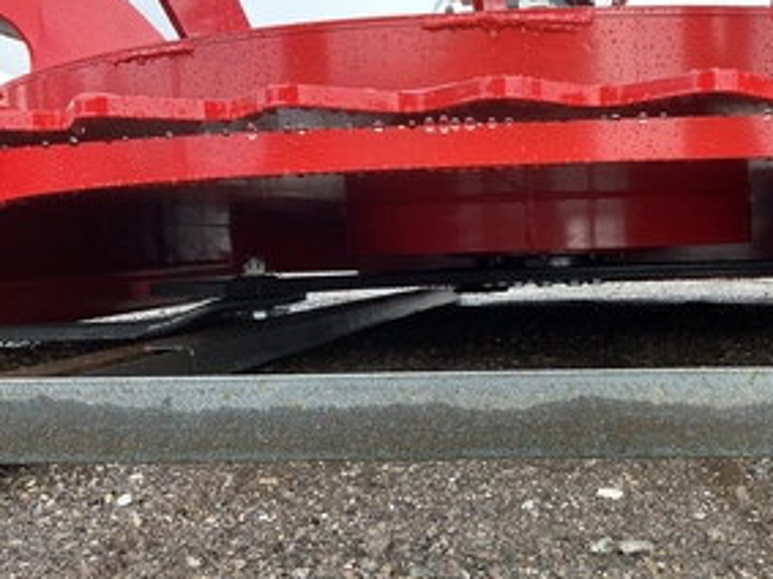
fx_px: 915
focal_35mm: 41
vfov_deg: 35.1
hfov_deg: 44.8
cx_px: 544
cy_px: 309
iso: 32
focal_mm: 3
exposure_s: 1/122
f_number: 1.8
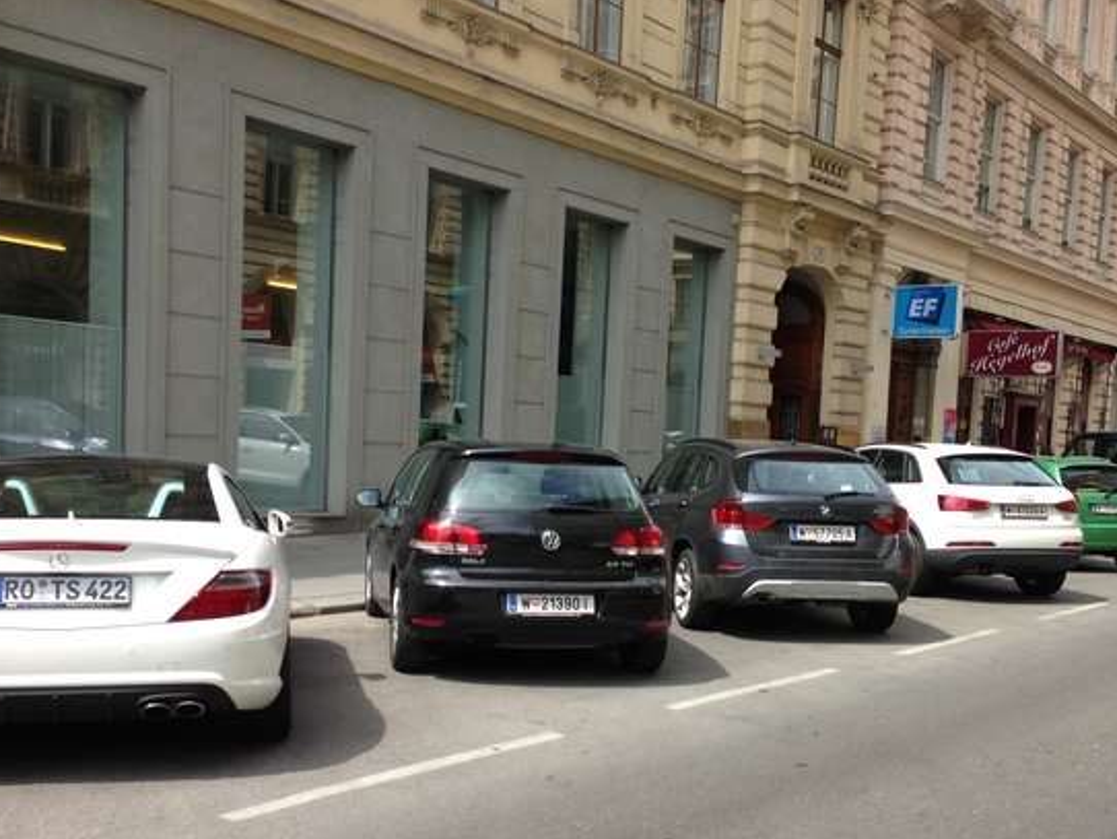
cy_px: 517
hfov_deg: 44.8
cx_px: 579
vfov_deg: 34.2
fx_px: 1356
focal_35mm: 42
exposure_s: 1/547
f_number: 2.4
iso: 50
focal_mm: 4.13
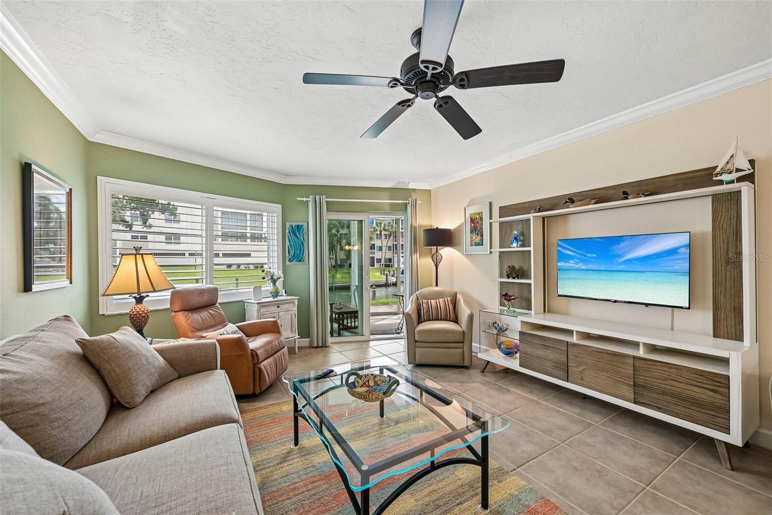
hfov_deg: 104.3
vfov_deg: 81.2
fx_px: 300
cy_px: 258
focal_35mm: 14
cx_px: 386
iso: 400
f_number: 8
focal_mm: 14
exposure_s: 1/60
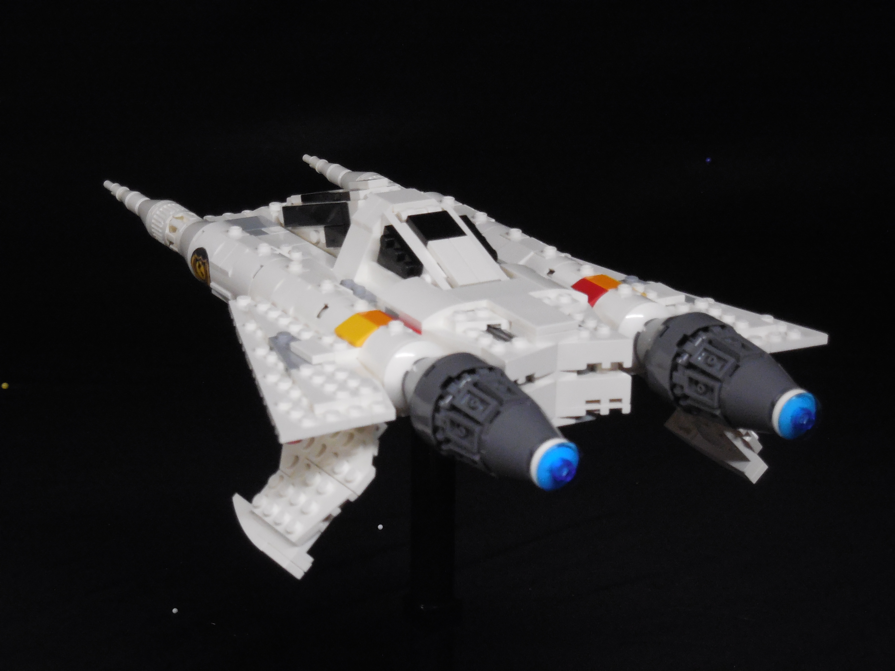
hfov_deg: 18.5
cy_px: 336
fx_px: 2741
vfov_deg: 14.0
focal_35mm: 106
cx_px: 448
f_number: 4.7
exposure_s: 1/15
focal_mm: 19.1
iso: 800
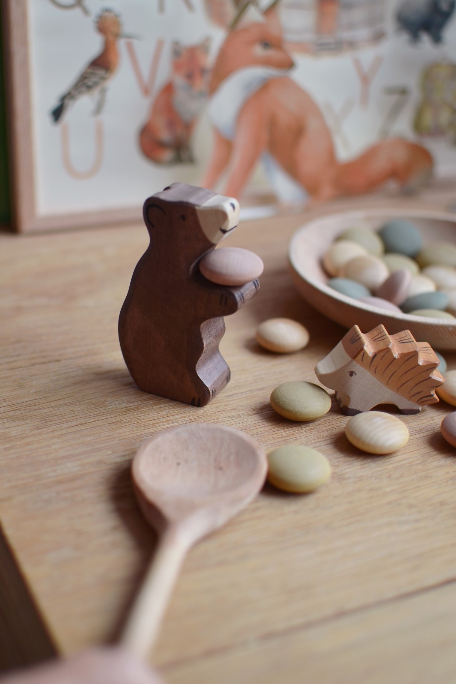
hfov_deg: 25.3
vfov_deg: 37.2
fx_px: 1016
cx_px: 229
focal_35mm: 54
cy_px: 335
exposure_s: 1/100
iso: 200
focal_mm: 35
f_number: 1.8
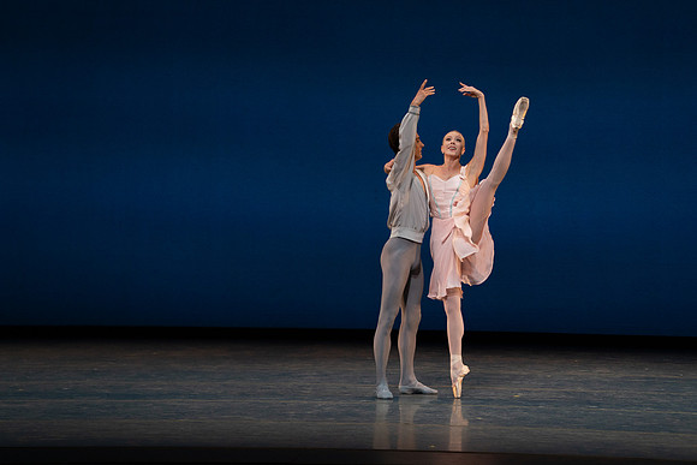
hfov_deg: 10.3
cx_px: 348
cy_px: 232
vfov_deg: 6.9
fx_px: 3873
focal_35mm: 200
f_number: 8
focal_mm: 200
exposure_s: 1/500
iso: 3200
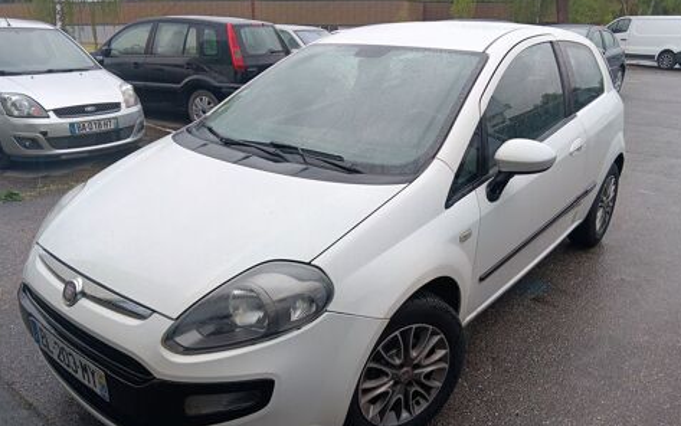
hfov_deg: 66.4
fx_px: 520
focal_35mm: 28
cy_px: 237
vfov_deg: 44.5
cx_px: 344
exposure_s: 1/180
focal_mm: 3.96
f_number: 1.8
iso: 50
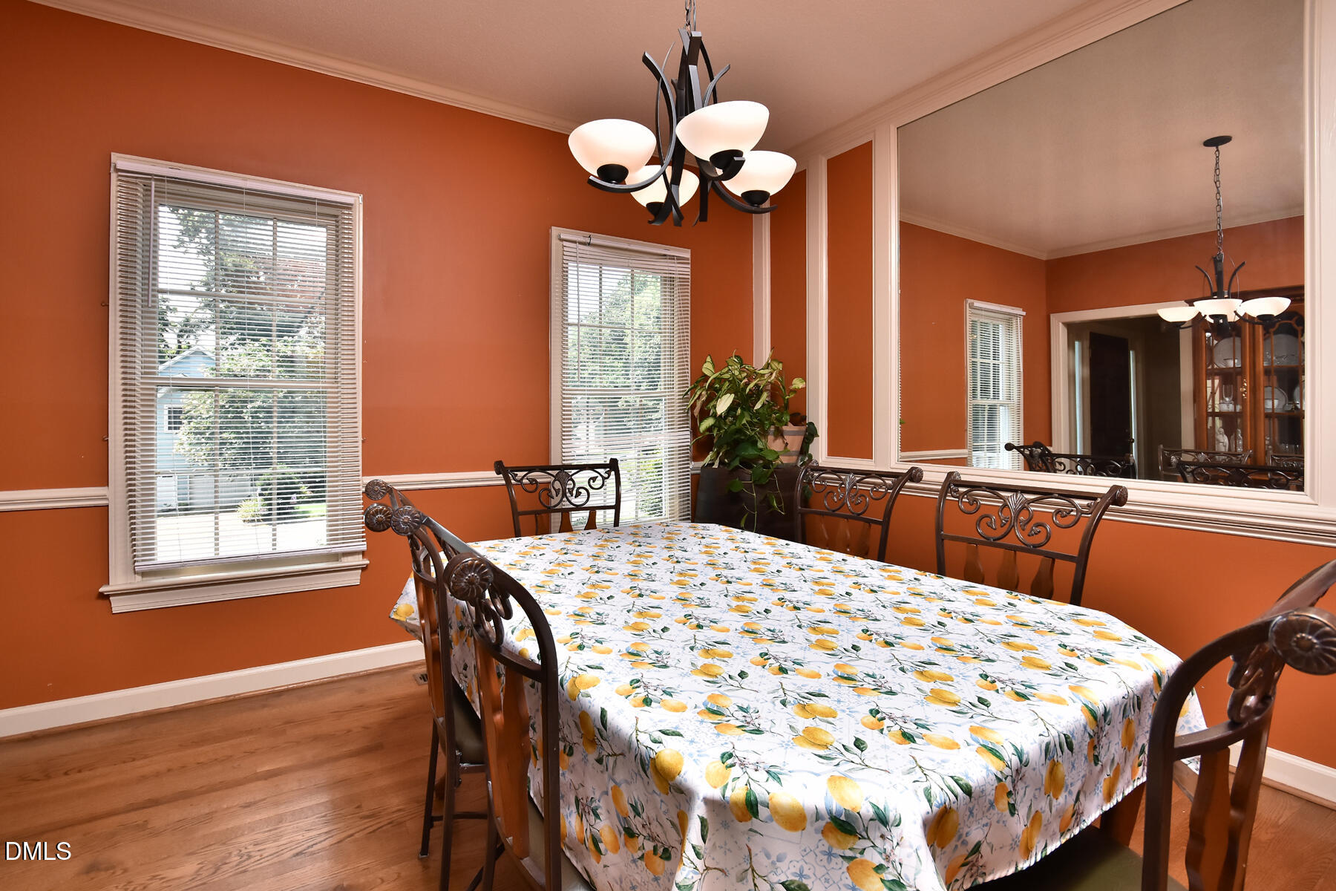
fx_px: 557
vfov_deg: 77.3
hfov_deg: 100.4
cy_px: 446
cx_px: 668
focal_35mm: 15
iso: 400
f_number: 7.1
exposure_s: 1/250
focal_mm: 10
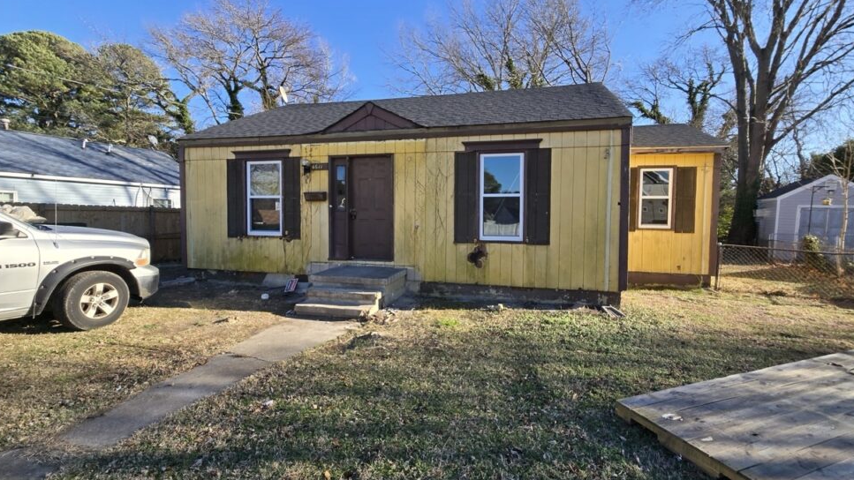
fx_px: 340
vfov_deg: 70.5
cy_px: 240
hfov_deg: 103.0
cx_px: 442
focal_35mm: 15
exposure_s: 1/887
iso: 50
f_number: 2.2
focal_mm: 2.2
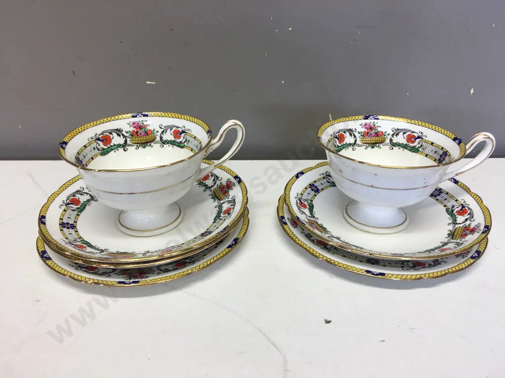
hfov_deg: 61.7
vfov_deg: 48.2
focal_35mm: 29
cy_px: 189
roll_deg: -1.1
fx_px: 423
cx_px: 252
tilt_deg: -26.3
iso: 32
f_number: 2.2
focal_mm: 4.15
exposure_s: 1/33
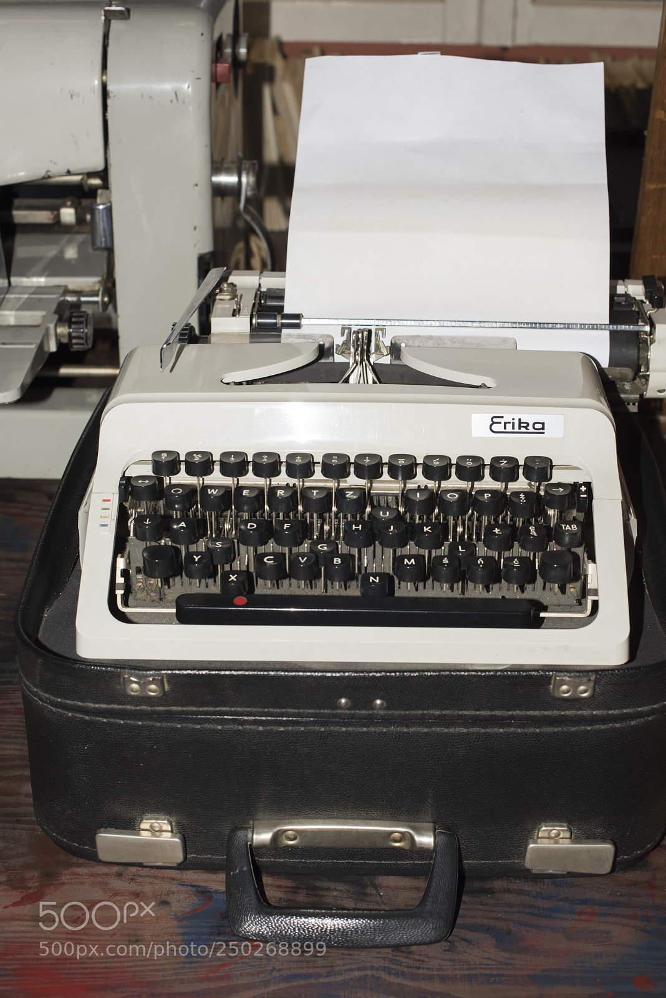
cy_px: 499
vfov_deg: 39.6
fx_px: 1386
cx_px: 333
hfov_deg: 27.0
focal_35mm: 50
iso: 400
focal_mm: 50
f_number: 8
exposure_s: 1/80
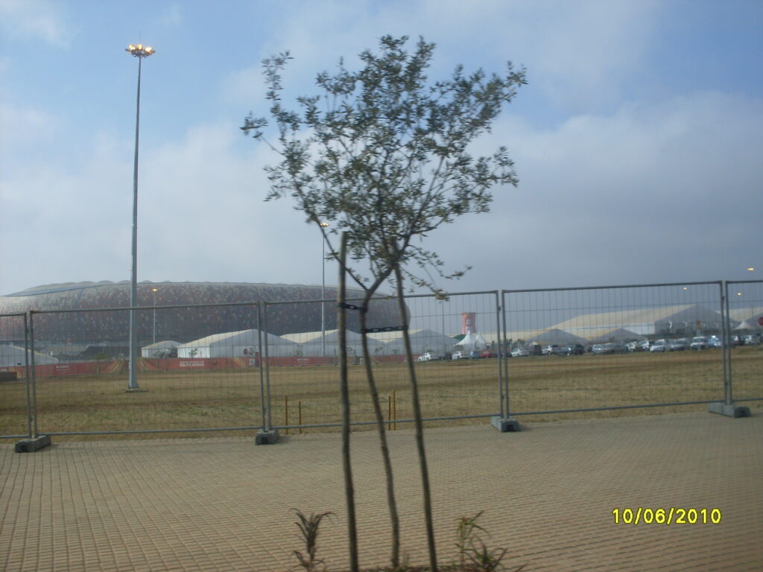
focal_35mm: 38
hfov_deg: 49.0
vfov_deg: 37.7
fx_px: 838
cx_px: 382
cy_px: 286
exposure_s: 1/250
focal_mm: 6.3
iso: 80
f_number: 8.4
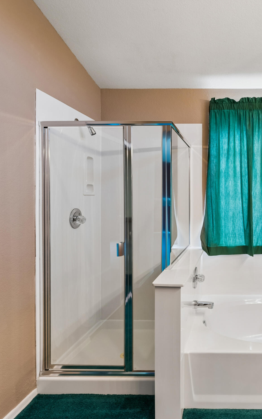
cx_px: 222
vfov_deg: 77.1
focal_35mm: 23
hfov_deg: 48.9
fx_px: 263
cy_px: 199
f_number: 13
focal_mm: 14
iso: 400
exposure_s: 1/4
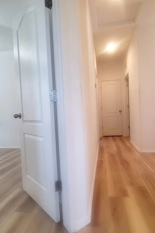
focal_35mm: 19
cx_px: 83
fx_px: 123
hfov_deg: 64.5
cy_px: 117
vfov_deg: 86.9
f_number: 2.2
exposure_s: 1/60.2
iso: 160
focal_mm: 2.2
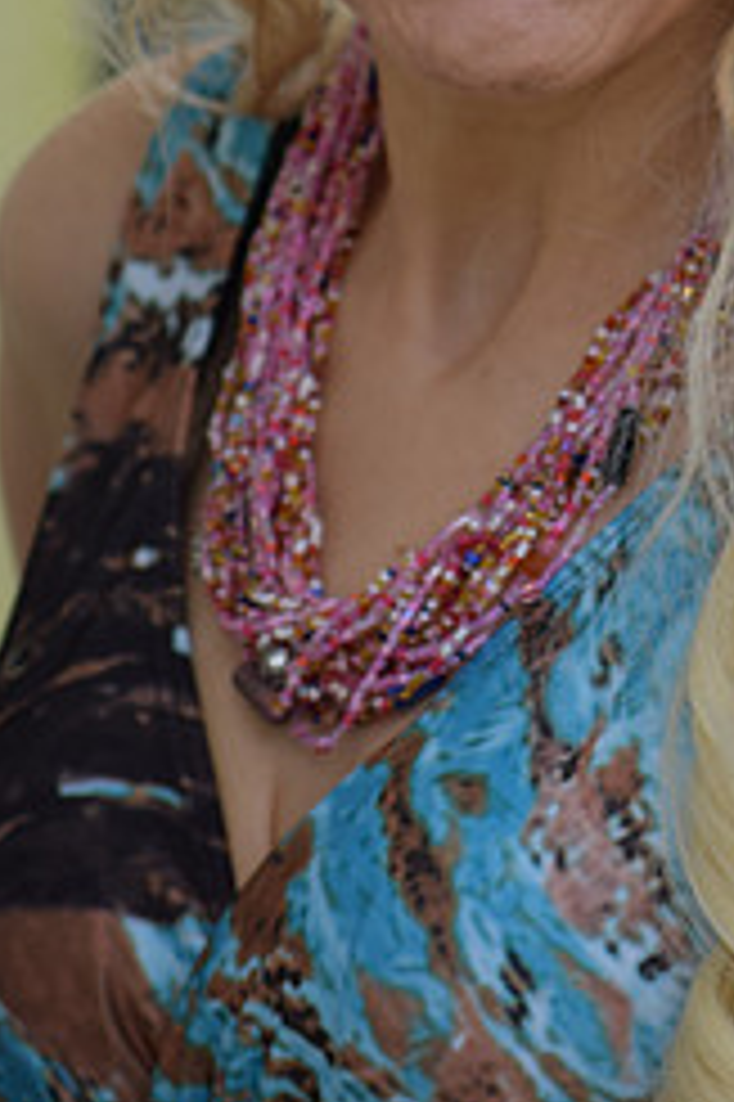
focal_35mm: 434
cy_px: -81
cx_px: 682
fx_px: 13291
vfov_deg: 4.7
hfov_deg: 3.2
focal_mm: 122
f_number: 5.6
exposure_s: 1/100
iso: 100
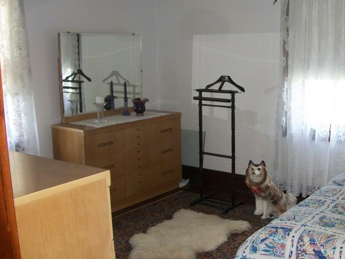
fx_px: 439
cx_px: 228
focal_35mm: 44
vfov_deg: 32.9
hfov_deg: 42.4
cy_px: 144
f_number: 2.9
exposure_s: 1/30
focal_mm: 5.7
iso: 160
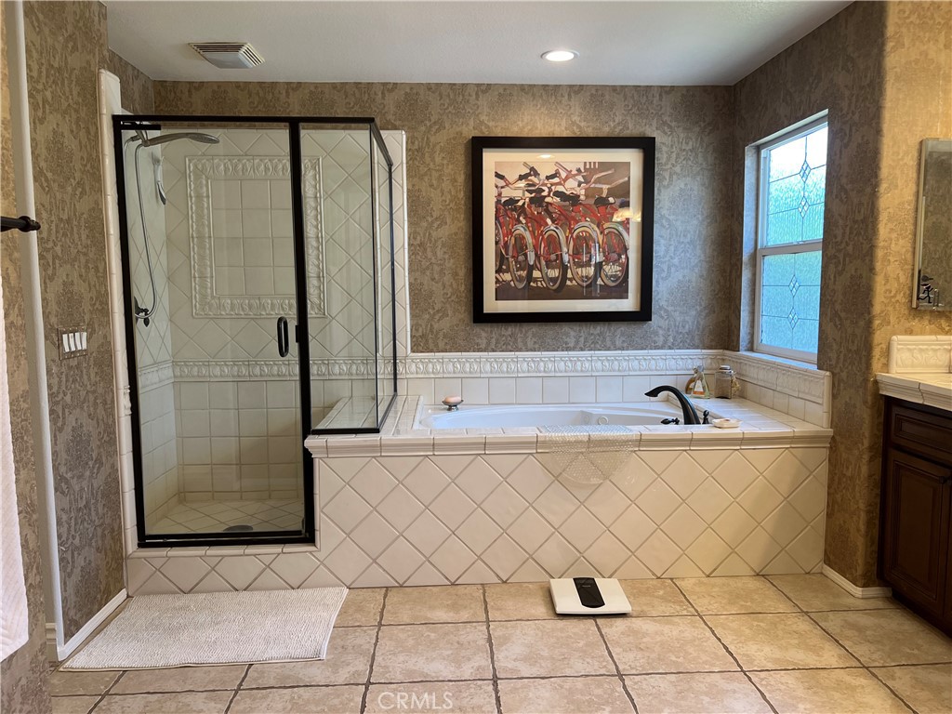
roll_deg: +0.2
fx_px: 715
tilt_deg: -6.2
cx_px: 476
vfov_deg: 53.1
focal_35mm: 26
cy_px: 357
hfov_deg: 67.3
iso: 64
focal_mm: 5.7
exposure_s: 1/120
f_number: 1.5
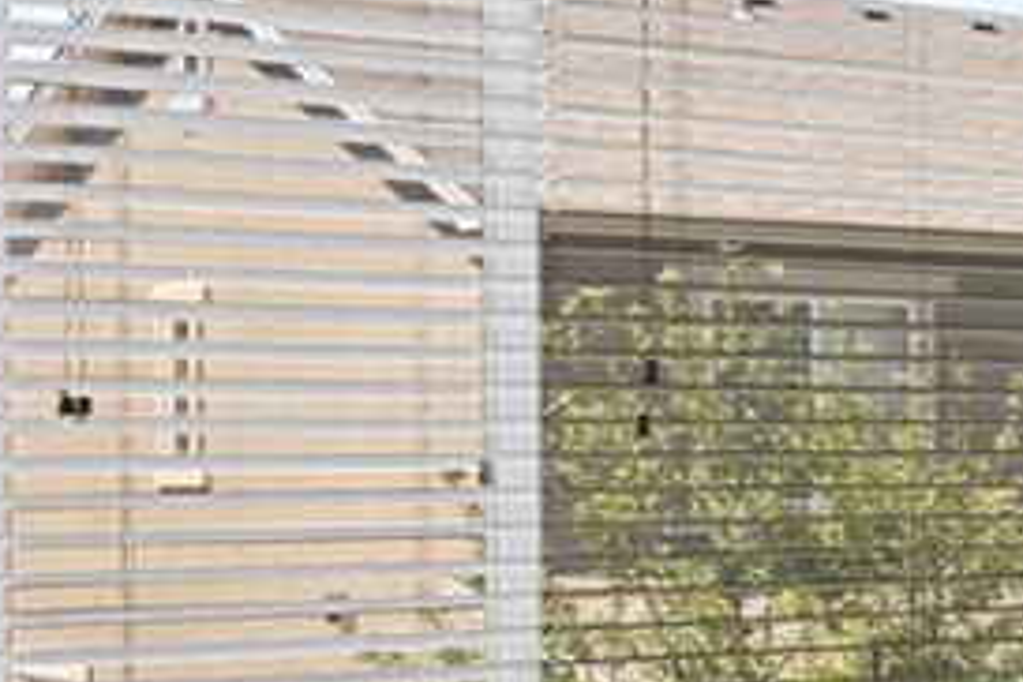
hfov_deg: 15.2
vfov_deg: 13.6
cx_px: 2200
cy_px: 435
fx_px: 2860
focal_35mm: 101
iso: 320
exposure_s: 1/3
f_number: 8
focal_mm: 11.3
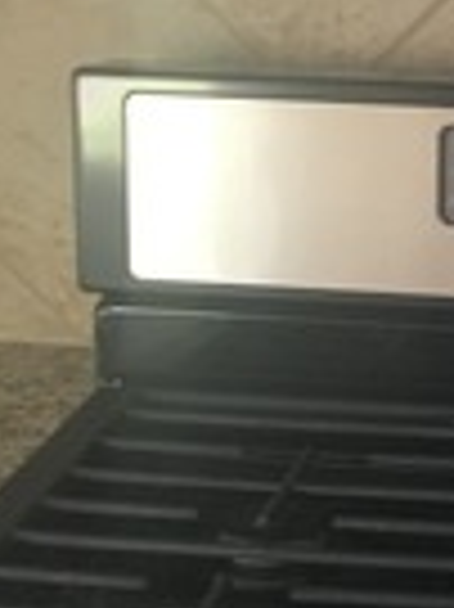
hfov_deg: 13.8
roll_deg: -1.4
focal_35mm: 103
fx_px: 1804
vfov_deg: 19.1
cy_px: 306
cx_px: 575
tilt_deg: -19.7
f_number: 2.2
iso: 200
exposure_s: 1/17
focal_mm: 4.15
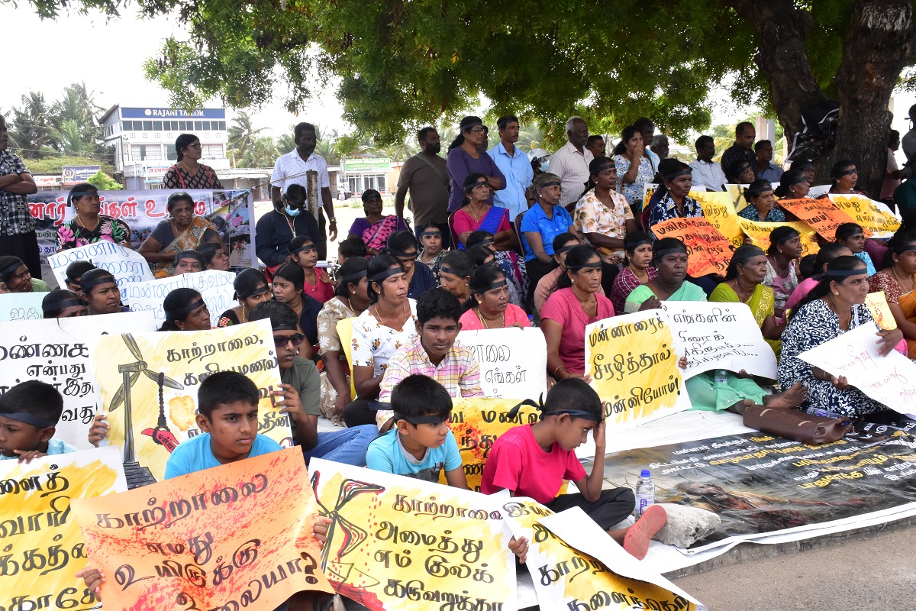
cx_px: 458
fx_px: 878
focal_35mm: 34
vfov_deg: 38.4
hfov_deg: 55.1
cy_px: 306
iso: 2000
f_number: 18
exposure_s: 1/200
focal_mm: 23
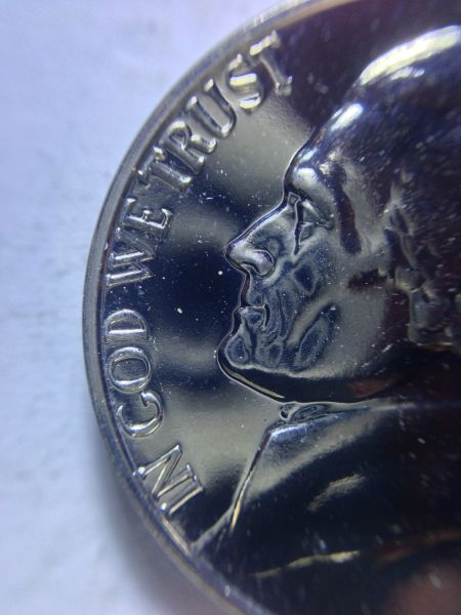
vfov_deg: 55.4
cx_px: 230
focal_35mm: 33
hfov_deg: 42.9
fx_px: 586
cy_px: 308
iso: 50
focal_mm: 4.13
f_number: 2.4
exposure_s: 1/30
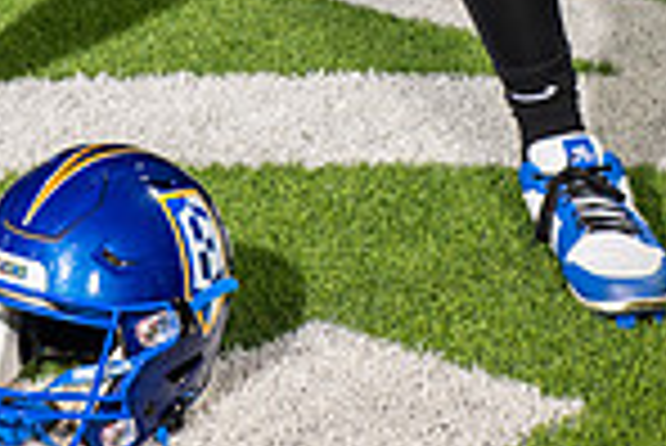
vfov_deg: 8.7
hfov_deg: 14.0
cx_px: 166
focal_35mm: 146
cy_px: -554
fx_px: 2704
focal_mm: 48
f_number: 7.1
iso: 800
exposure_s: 1/320
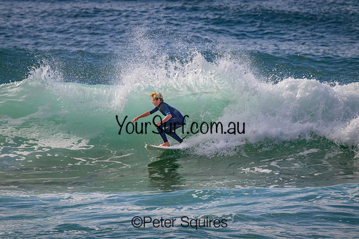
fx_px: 7979
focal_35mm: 800
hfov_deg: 2.6
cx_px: 180
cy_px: 120
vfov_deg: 1.7
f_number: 11
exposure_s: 1/2000
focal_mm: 800
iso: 800
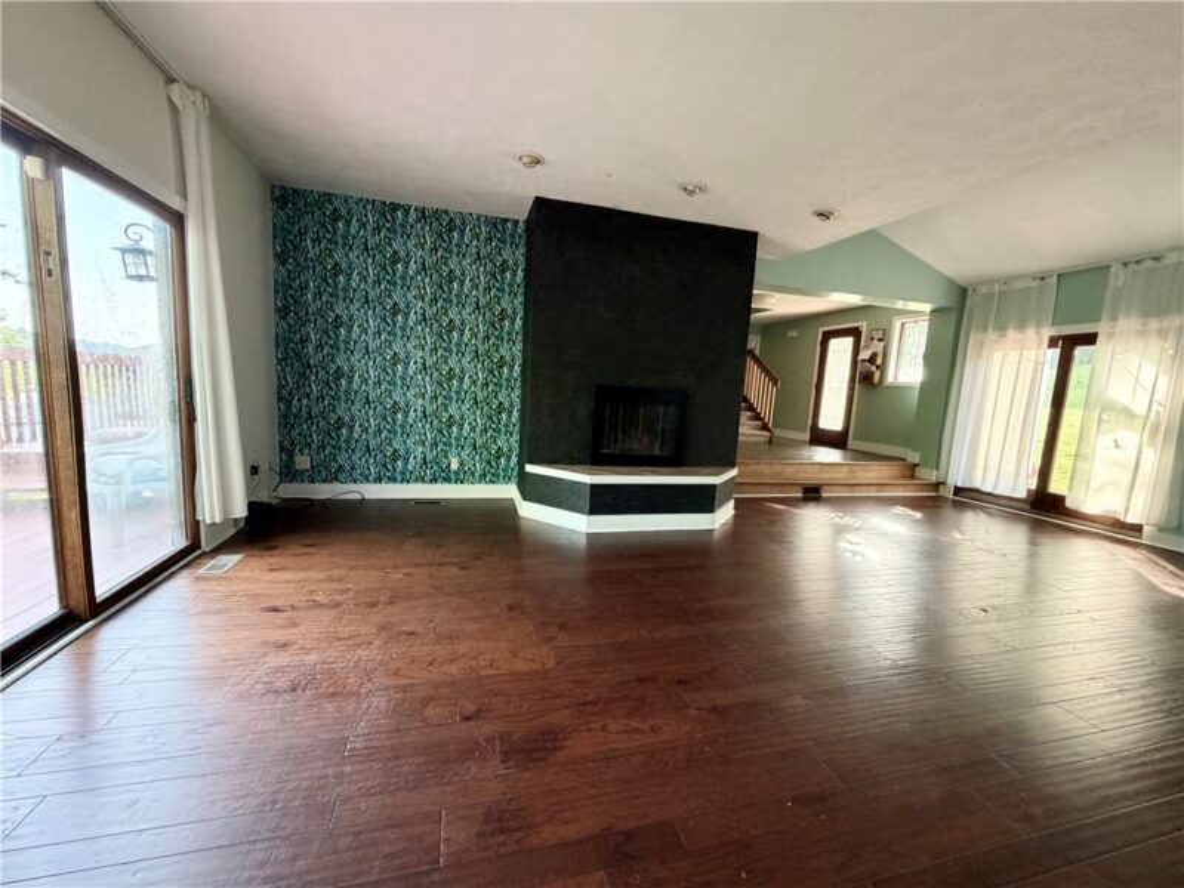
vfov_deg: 85.7
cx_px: 592
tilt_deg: -7.8
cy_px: 444
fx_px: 479
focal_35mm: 14
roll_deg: -2.7
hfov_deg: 102.1
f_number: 2.2
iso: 320
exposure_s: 1/72
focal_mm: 2.22
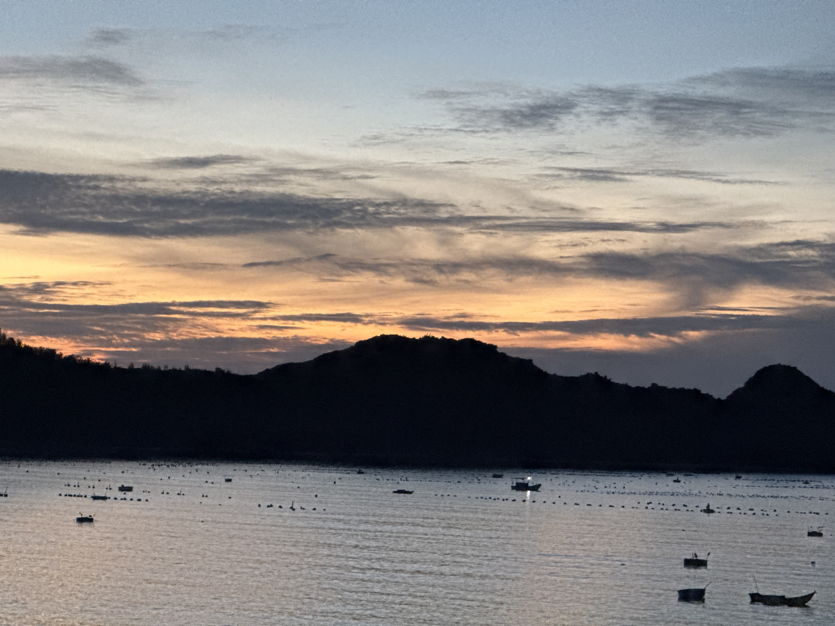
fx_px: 2895
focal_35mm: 120
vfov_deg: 12.3
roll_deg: -1.4
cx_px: 418
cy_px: 313
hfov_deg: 16.4
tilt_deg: +2.5
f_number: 2.8
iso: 800
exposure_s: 1/60
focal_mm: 15.66
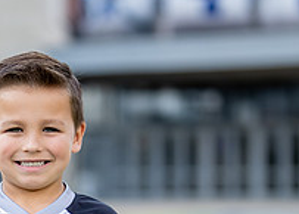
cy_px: 247
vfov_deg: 8.0
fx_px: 1520
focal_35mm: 179
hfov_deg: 11.2
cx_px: 74
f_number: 1.2
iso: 100
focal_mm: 50
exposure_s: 1/1600
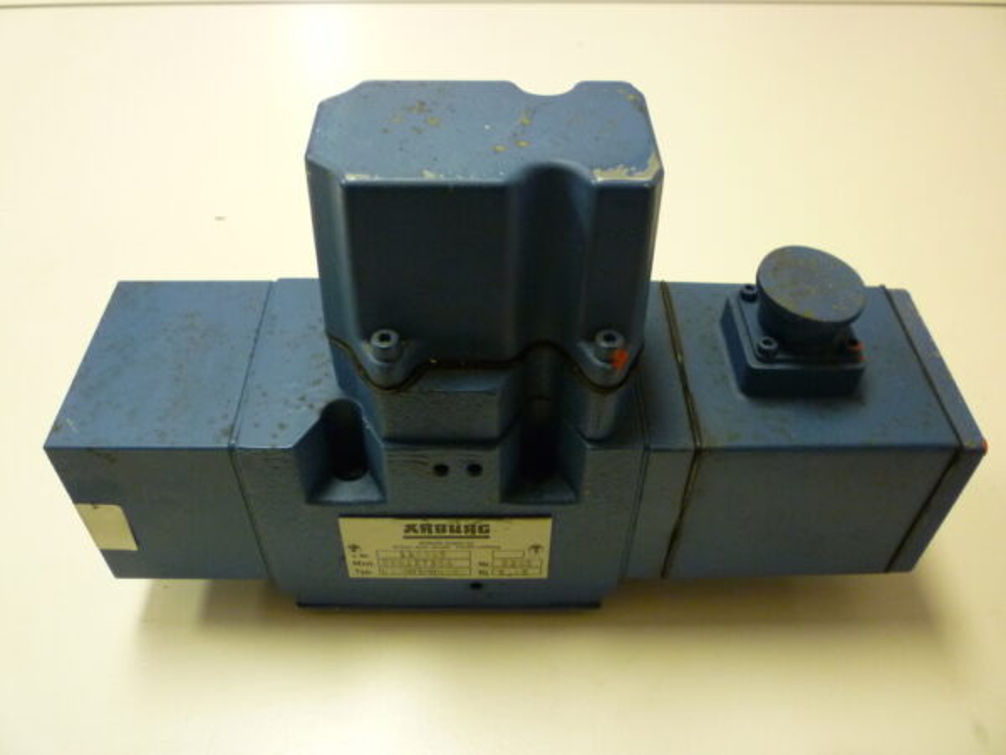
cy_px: 378
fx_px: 843
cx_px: 503
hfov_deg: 61.7
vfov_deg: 48.2
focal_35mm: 29
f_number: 3.3
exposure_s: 1/15
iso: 400
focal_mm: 5.2
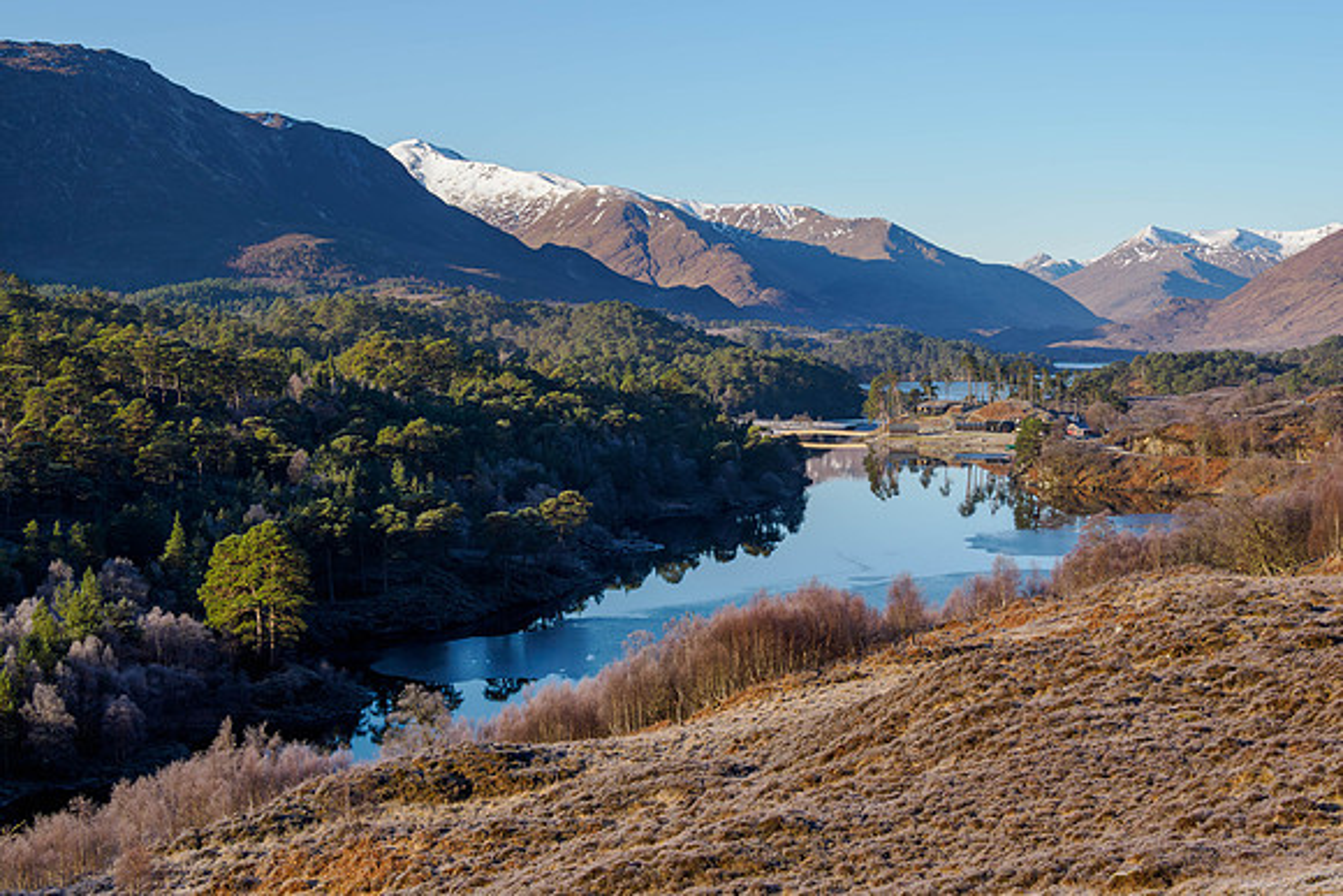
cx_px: 672
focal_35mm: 73
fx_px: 2717
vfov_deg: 18.7
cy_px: 416
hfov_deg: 27.8
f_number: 7.1
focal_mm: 35
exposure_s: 1/400
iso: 200
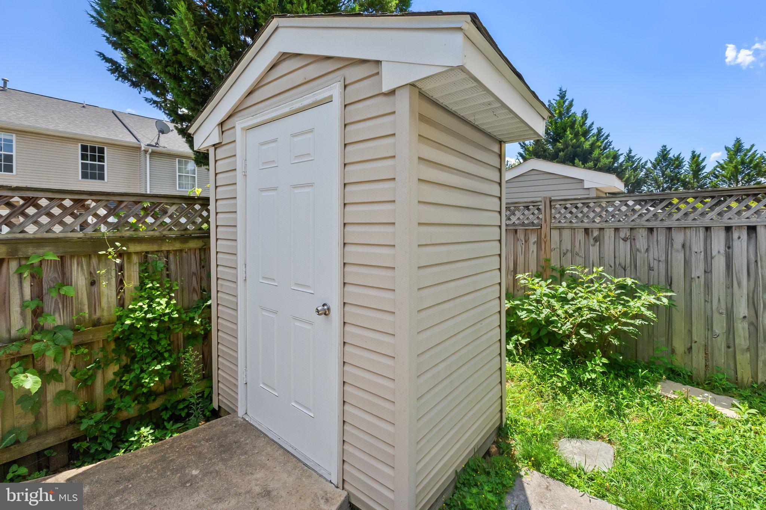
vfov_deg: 77.3
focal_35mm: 15
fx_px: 319
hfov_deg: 100.4
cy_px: 255
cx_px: 383
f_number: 8
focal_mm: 10
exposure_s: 1/1600
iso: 800
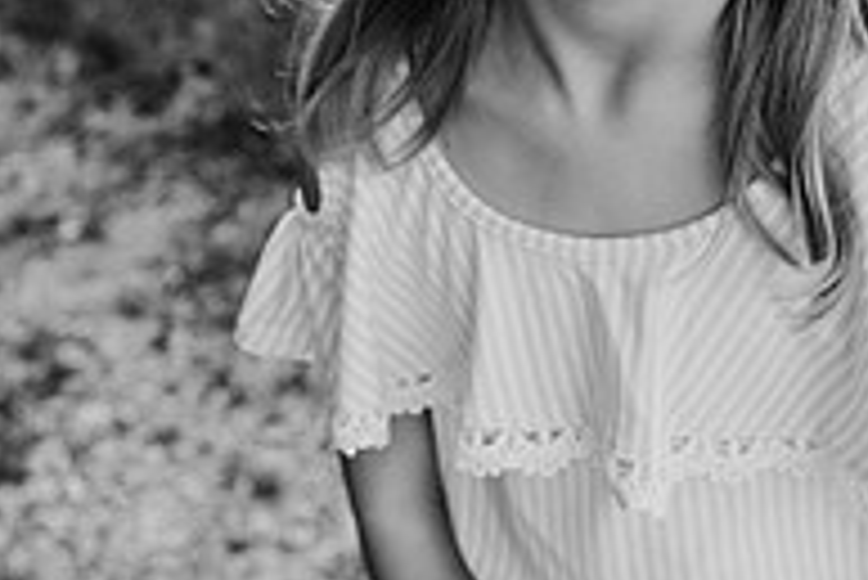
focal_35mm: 72
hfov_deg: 28.0
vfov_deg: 18.0
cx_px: 351
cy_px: -124
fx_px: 1737
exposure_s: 1/640
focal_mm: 24
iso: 200
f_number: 3.5
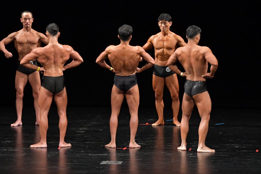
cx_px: 130
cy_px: 87
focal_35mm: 240
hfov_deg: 8.6
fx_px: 1739
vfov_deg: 5.7
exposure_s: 1/400
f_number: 5.6
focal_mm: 160
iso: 3200
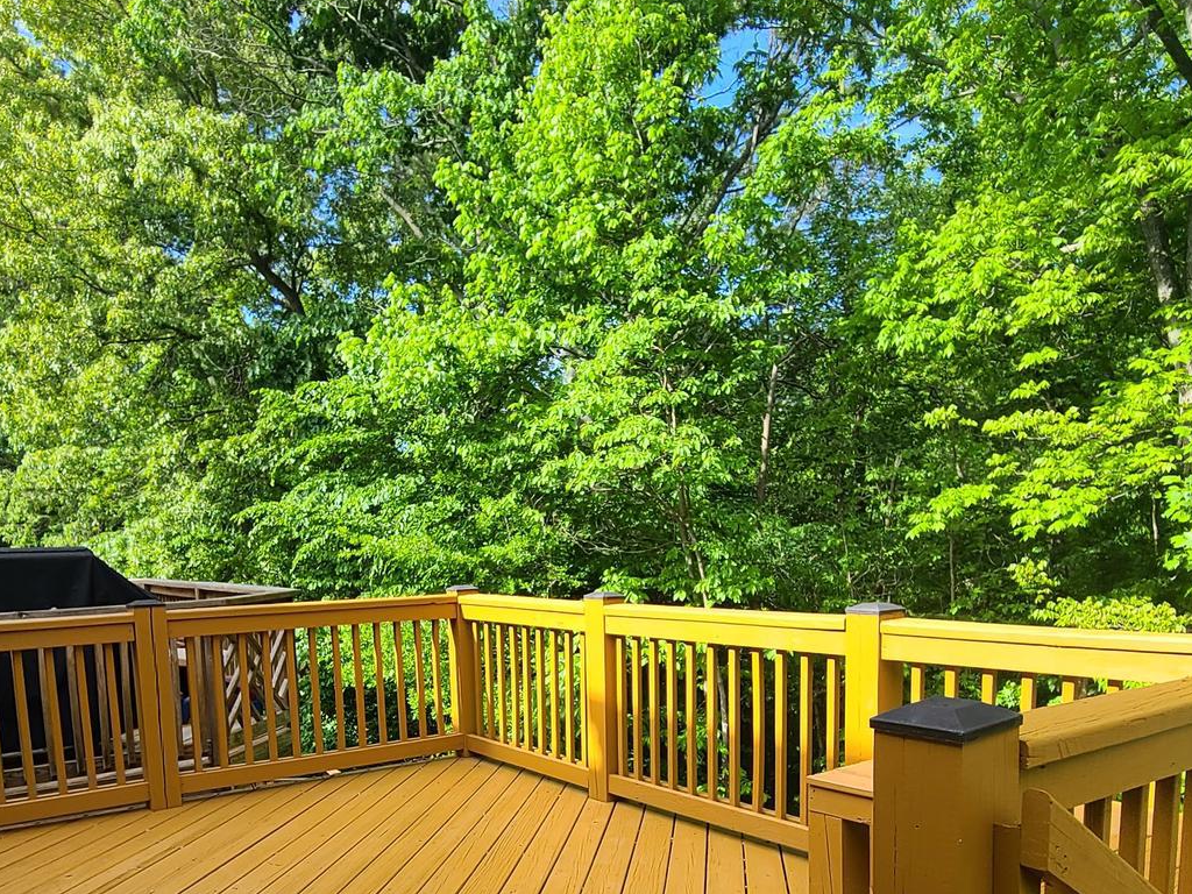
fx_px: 895
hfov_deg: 67.3
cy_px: 690
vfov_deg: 50.5
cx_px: 573
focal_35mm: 26
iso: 50
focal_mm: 2.2
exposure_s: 1/526
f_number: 2.2
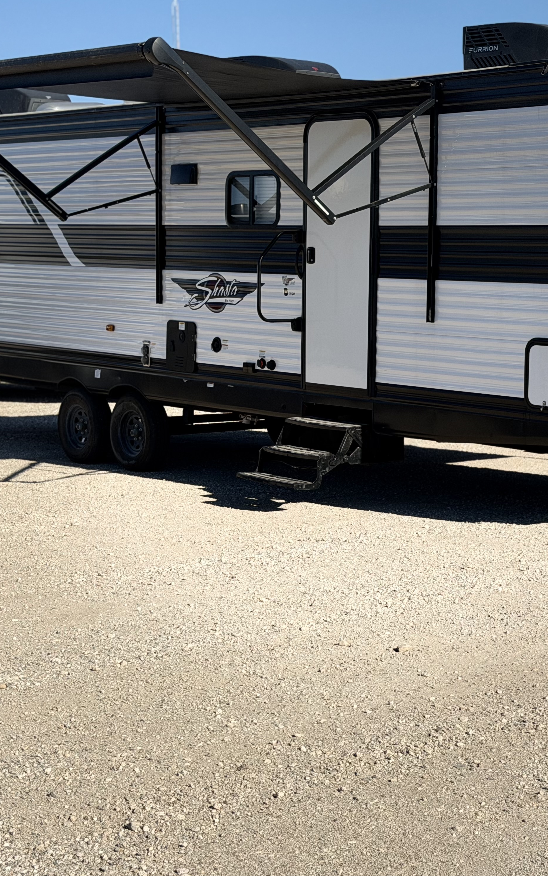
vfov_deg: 29.8
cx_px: 362
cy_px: 441
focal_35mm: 69
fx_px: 1649
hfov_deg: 18.8
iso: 64
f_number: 1.78
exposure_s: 1/7874
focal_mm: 6.76
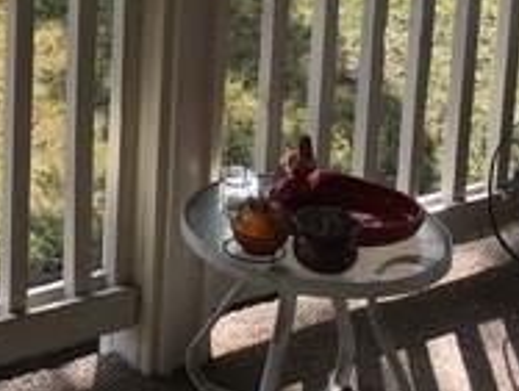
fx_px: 1487
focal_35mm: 99
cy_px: -119
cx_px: 31
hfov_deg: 19.4
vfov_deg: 14.4
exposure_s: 1/368
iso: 25
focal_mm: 4.15
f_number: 2.2
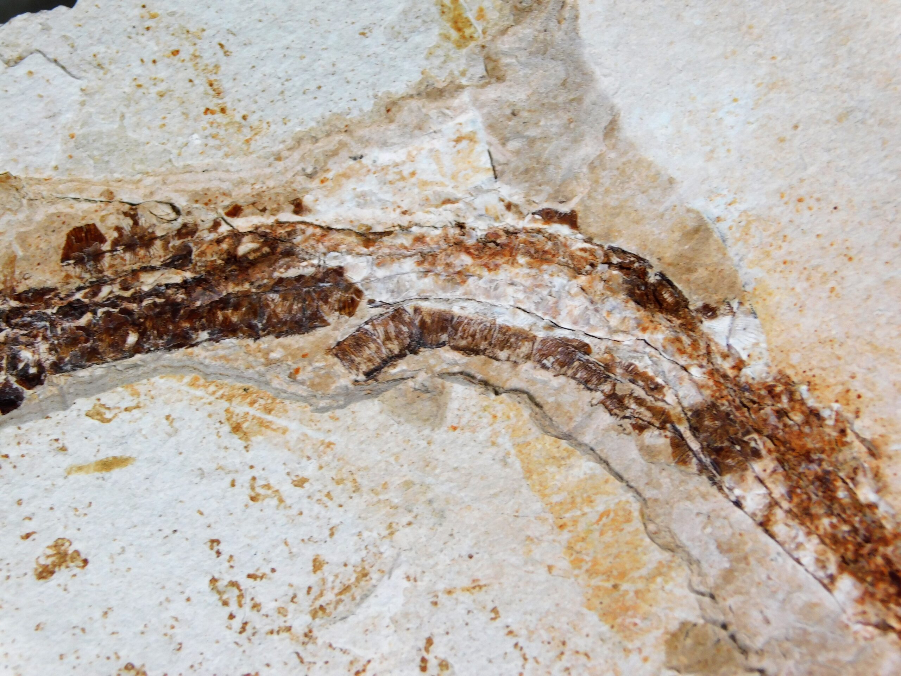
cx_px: 450
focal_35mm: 294
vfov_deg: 5.1
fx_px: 7652
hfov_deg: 6.7
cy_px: 338
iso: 125
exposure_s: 1/100
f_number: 5.7
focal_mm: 52.2
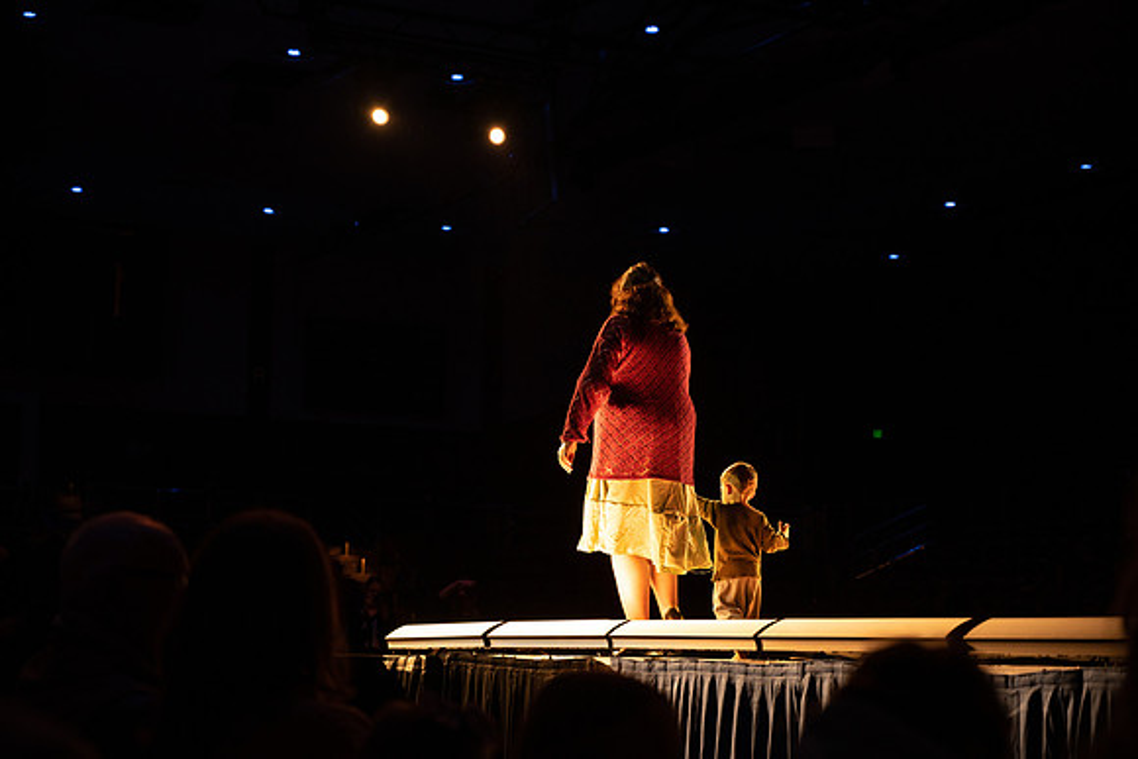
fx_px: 2213
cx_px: 569
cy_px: 380
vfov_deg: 19.5
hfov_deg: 28.8
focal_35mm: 70
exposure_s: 1/200
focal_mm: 70
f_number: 4
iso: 1000
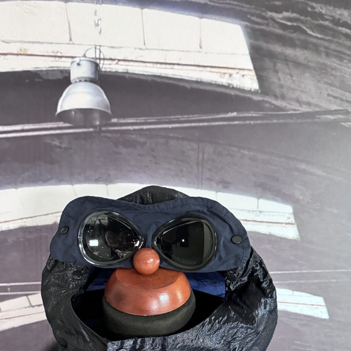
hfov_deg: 42.8
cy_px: 298
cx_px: 166
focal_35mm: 39
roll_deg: -1.1
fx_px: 447
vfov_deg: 40.4
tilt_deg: -10.2
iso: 800
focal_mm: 6.76
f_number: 1.78
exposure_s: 1/41
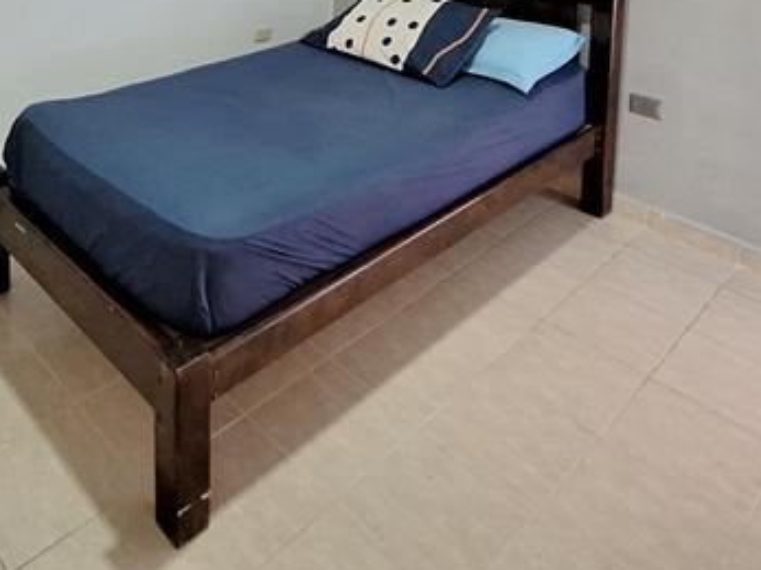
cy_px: -103
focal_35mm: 32
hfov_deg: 55.9
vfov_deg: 35.4
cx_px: 266
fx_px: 703
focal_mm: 1.74
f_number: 2.2
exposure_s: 1/24
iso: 320
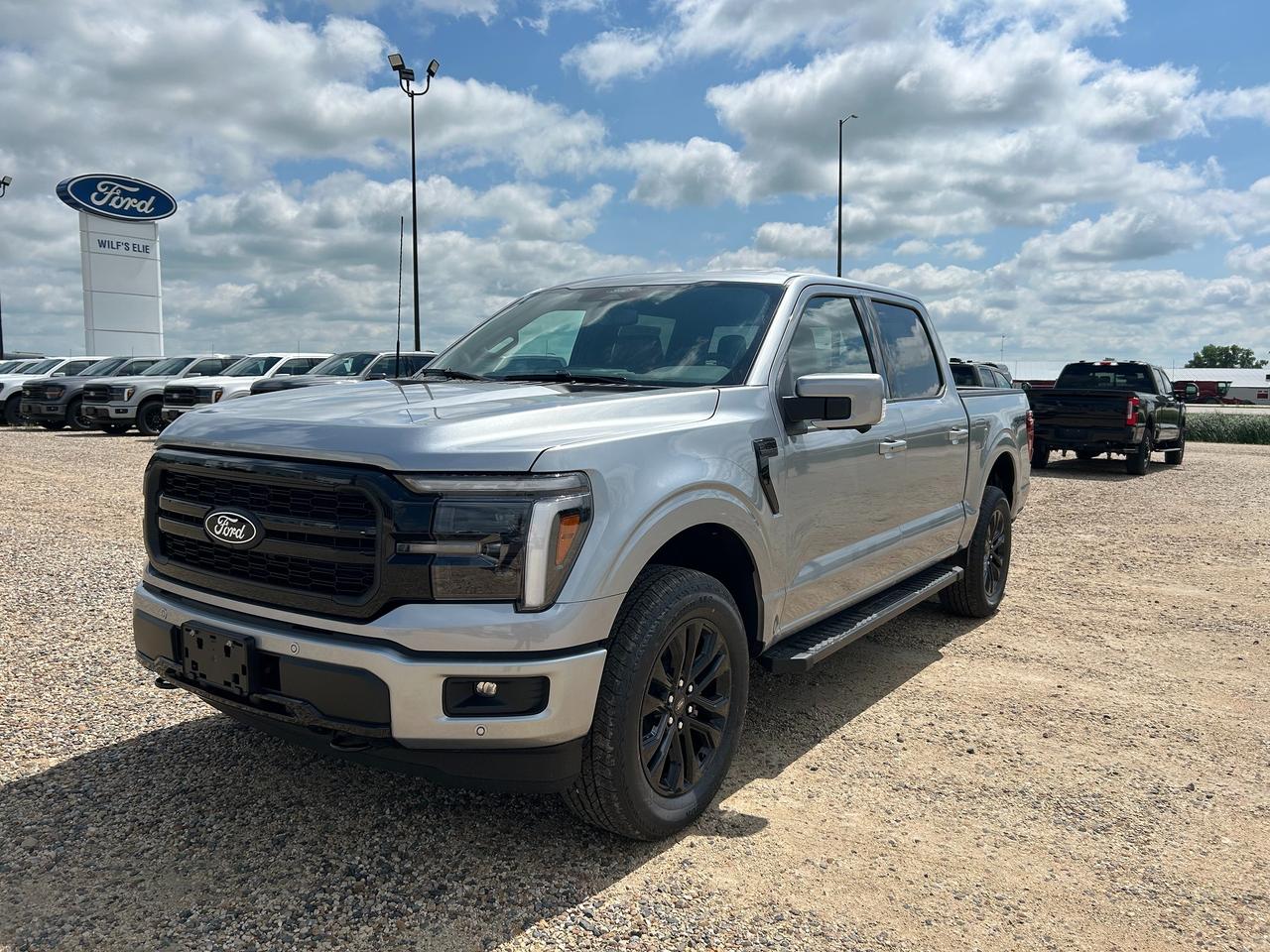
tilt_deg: -5.2
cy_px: 476
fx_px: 954
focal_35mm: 26
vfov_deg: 53.1
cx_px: 635
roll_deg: +0.2
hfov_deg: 67.3
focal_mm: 5.7
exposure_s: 1/8696
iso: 50
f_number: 1.5
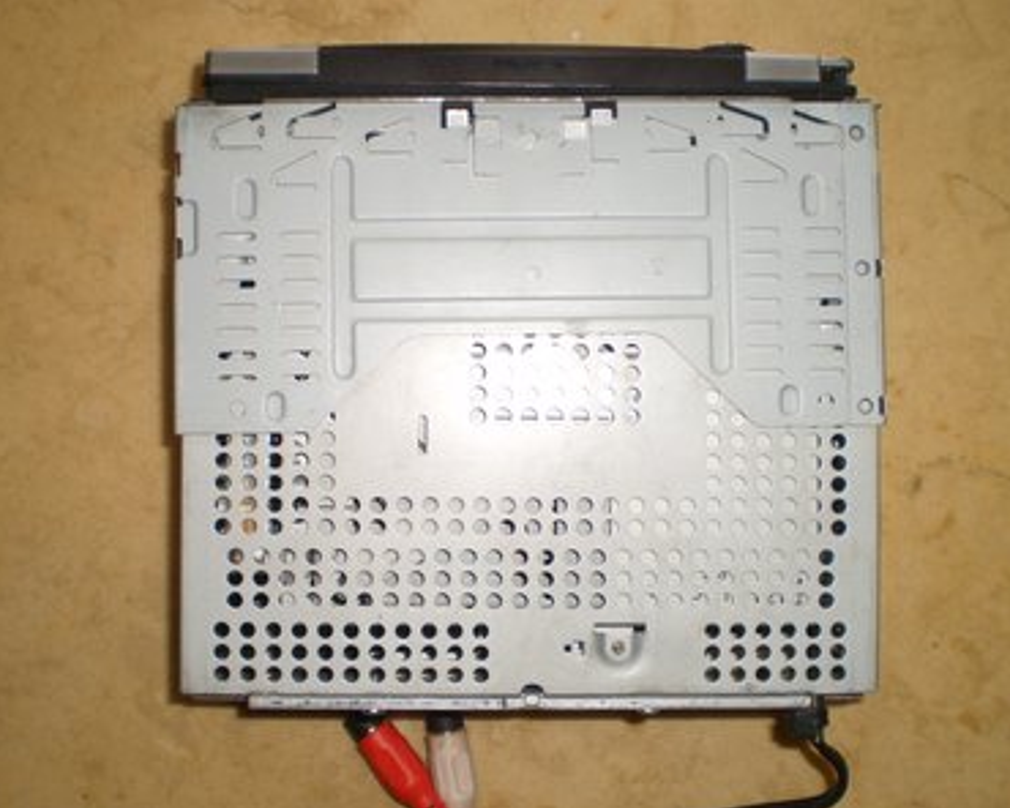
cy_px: 407
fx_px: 1136
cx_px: 489
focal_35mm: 38
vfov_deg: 39.2
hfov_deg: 47.9
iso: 125
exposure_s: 1/30
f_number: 3.1
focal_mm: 6.3
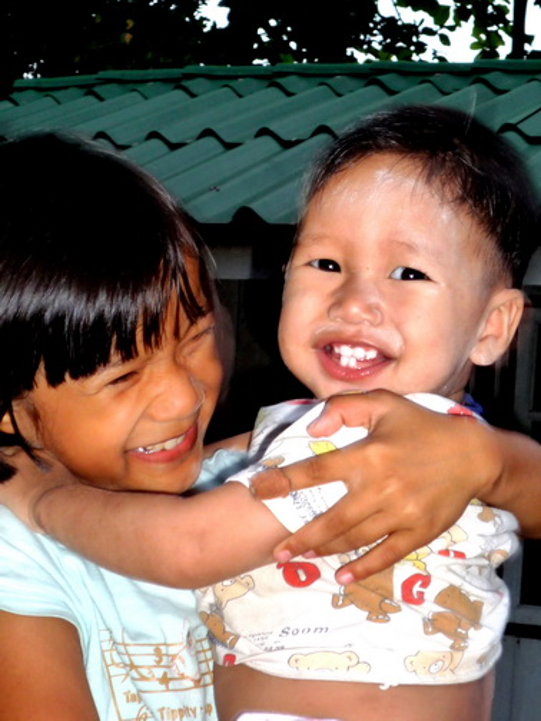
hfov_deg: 17.6
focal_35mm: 84
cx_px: 270
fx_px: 1750
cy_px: 360
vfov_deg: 23.3
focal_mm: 10.4
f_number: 4.7
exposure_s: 1/40
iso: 160
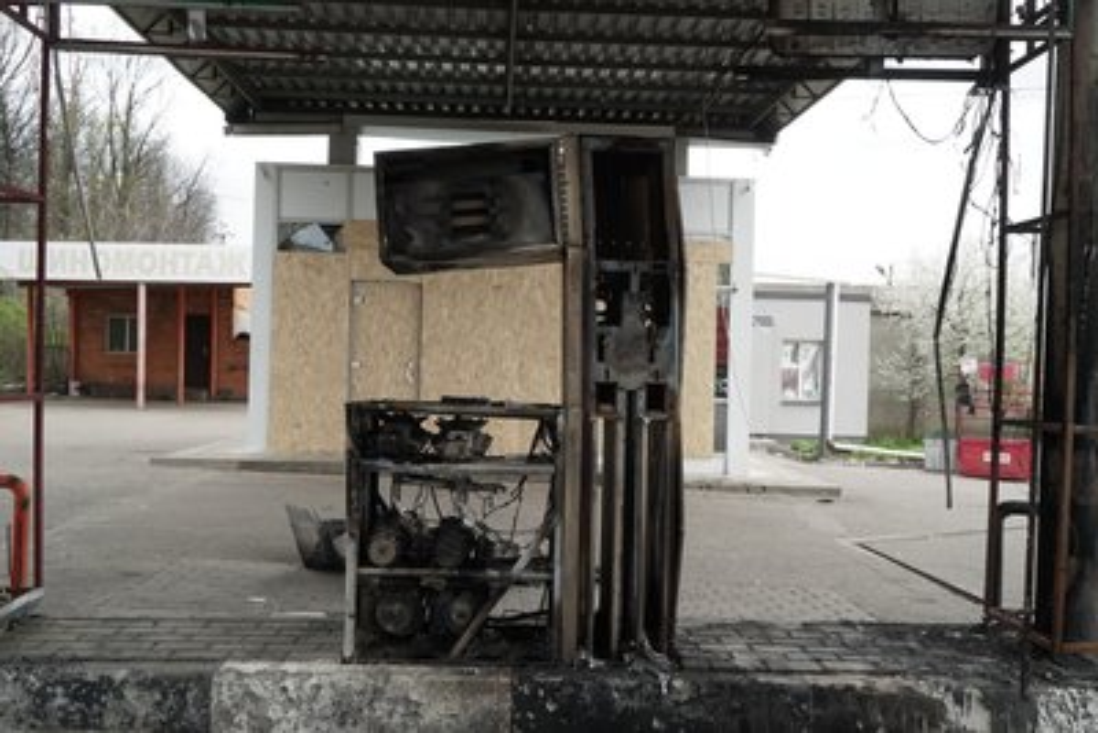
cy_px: 366
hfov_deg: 58.7
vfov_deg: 41.1
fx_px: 976
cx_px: 549
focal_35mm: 32
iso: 1600
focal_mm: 32
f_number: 10
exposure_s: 1/320
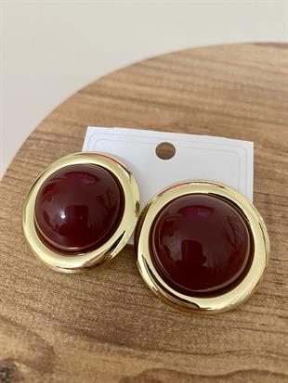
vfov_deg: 69.4
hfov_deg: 54.9
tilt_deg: -47.3
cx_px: 144
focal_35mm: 25
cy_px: 192
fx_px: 277
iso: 500
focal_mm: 4.25
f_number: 1.8
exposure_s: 1/25
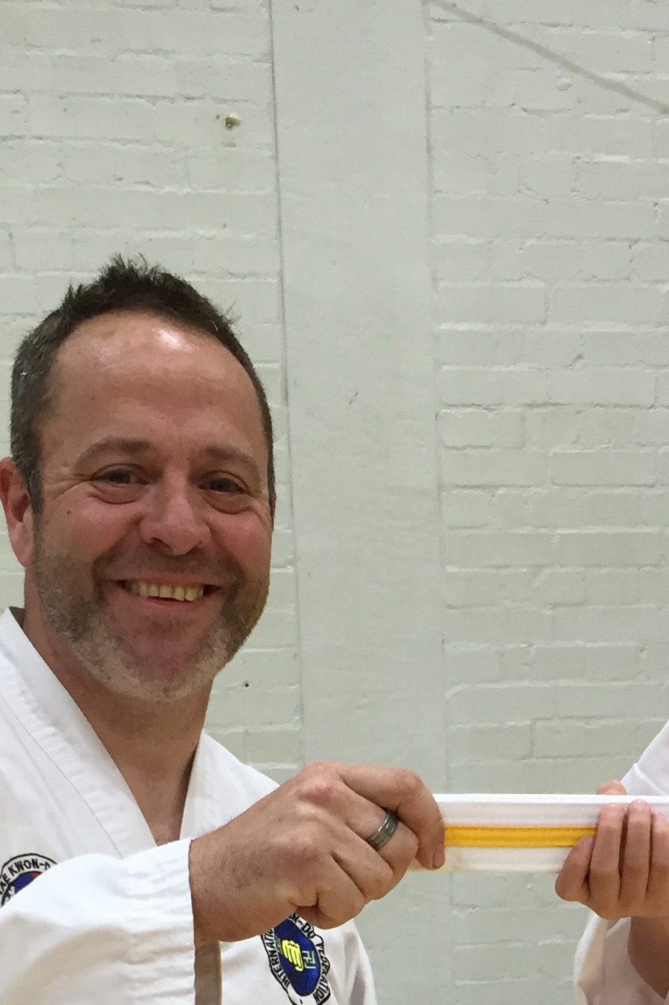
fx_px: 1980
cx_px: 496
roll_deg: +2.4
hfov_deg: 19.1
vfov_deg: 26.1
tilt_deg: -12.5
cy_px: 1125
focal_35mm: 71
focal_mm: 4.15
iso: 50
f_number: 2.2
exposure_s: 1/33
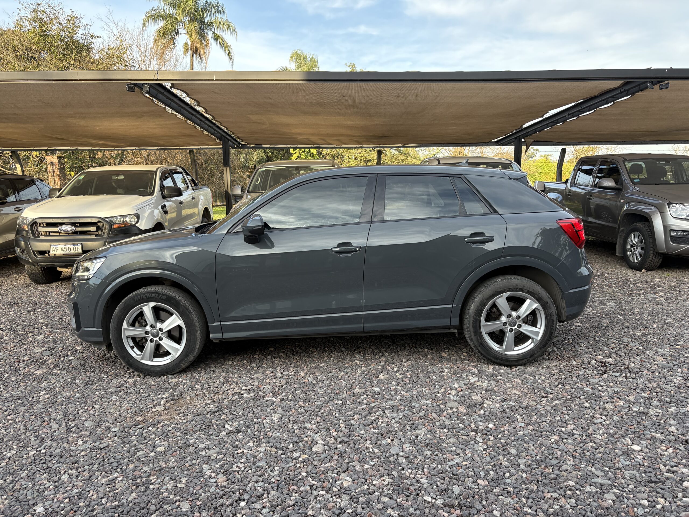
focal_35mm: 26
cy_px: 258
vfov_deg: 53.1
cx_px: 344
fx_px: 518
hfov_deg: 67.3
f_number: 1.6
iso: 64
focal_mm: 5.96
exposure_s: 1/447
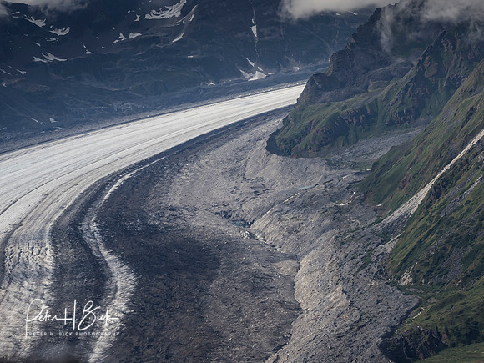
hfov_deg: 13.3
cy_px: 193
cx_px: 258
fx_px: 2083
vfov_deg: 10.0
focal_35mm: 149
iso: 400
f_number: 7.1
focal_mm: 70
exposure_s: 1/1000
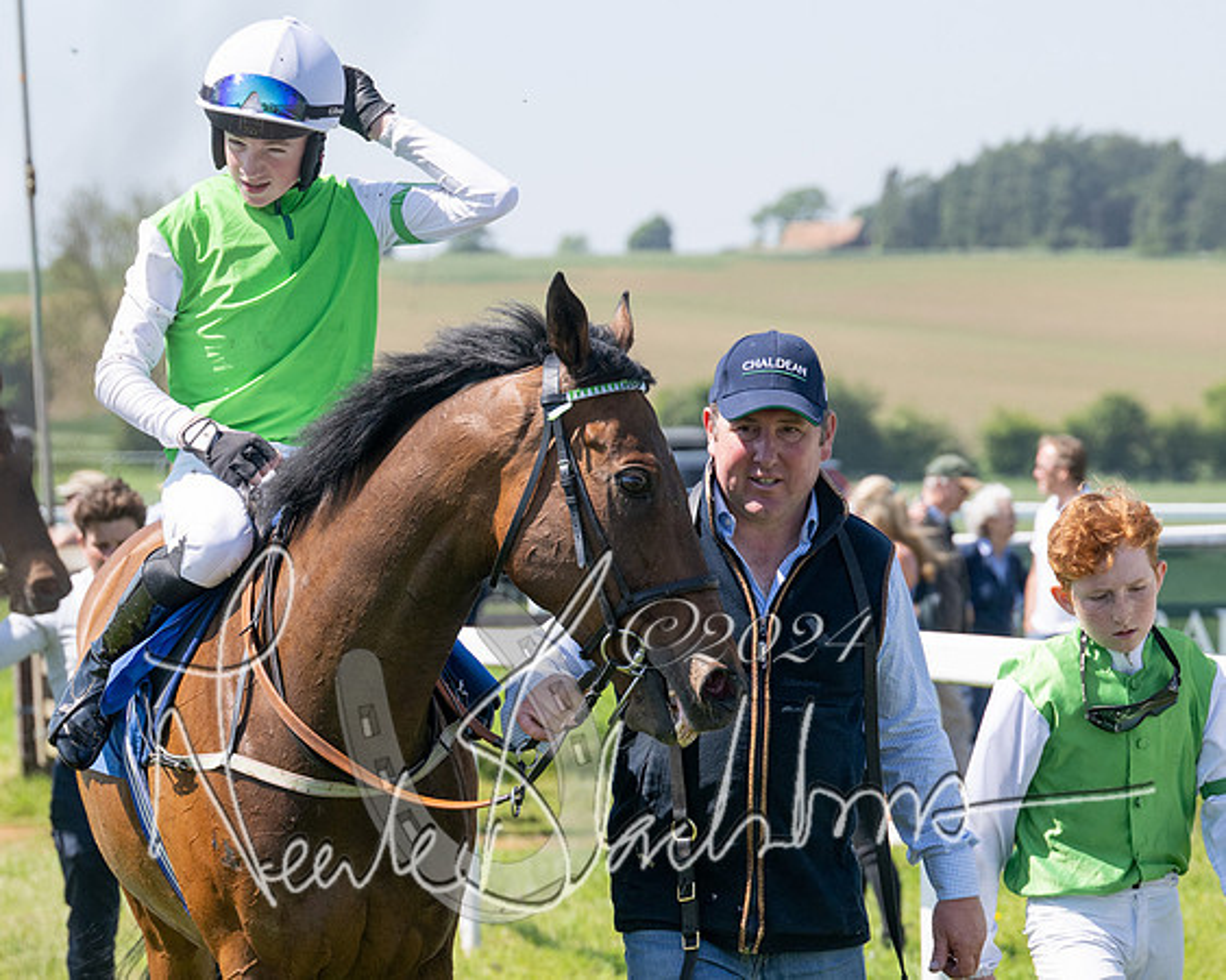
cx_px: 517
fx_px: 6036
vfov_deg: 9.3
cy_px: 490
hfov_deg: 11.6
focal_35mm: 166
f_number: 5
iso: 400
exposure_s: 1/2000
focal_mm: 98
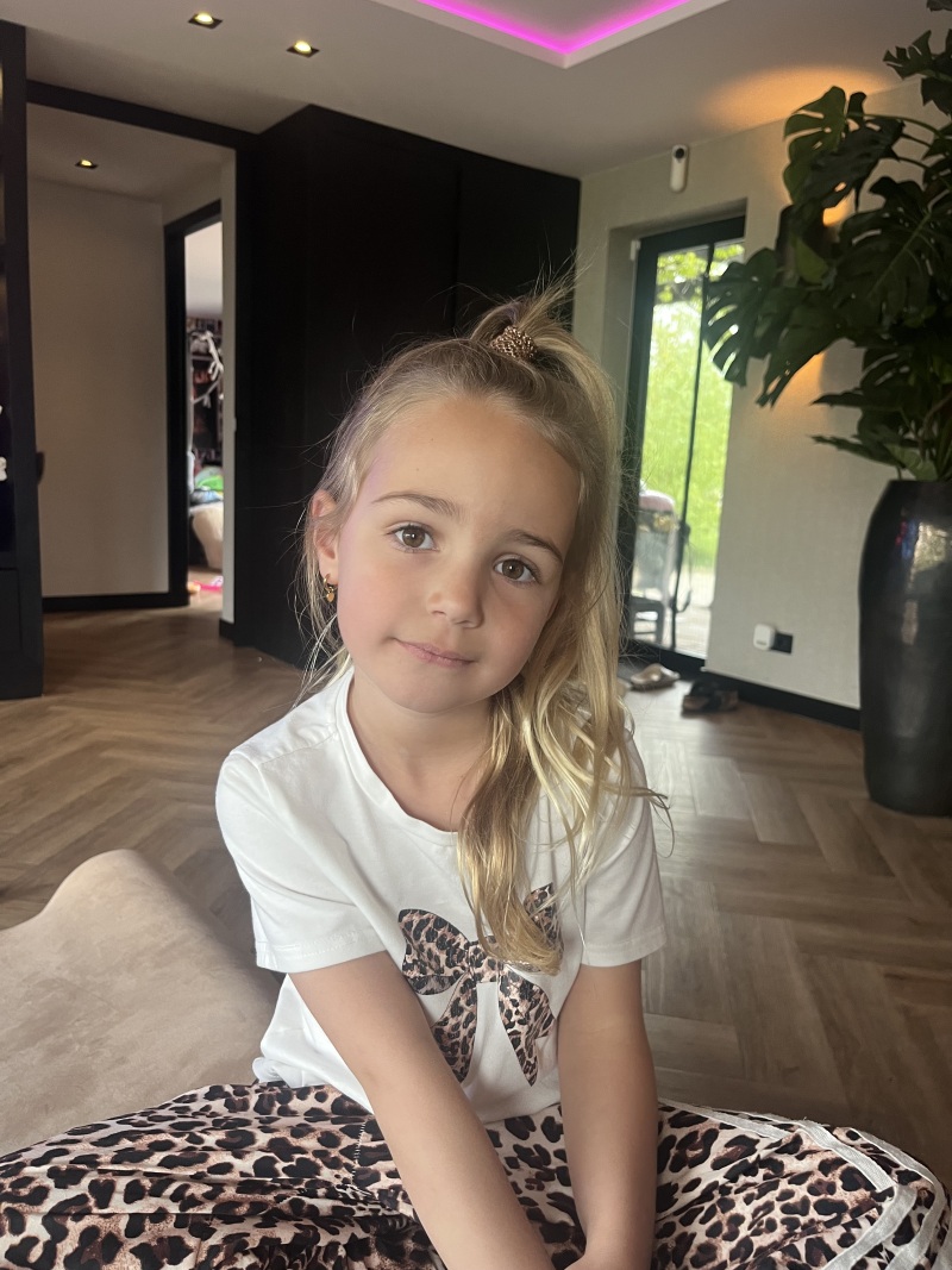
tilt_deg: -10.3
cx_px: 476
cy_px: 635
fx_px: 954
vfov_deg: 67.3
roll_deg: -3.8
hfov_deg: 53.1
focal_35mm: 26
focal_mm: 5.1
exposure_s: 1/59
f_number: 1.6
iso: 200
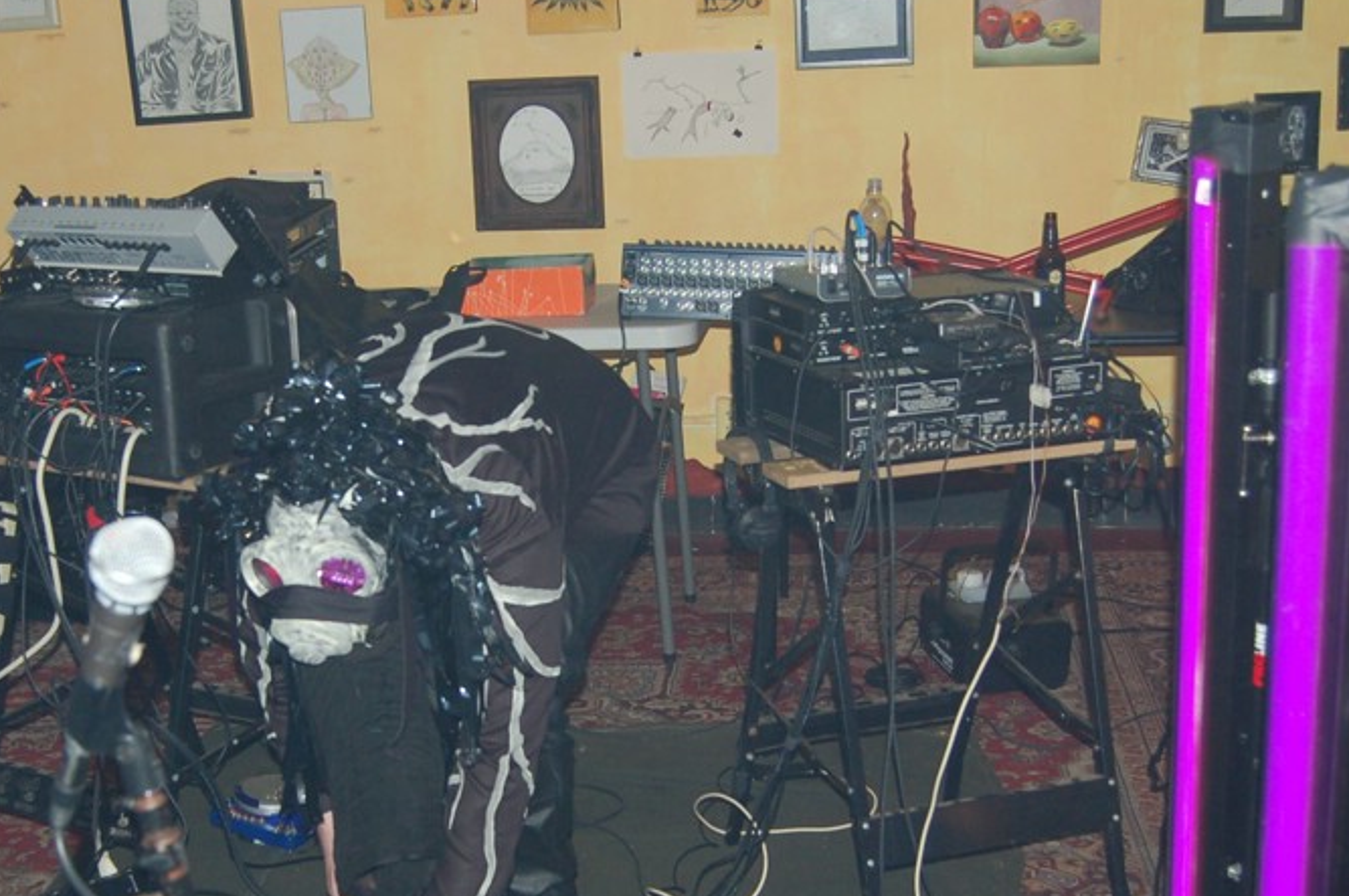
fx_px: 2021
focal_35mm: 54
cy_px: 552
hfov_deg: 36.7
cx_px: 526
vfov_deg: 24.9
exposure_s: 1/60
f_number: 3.8
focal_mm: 20
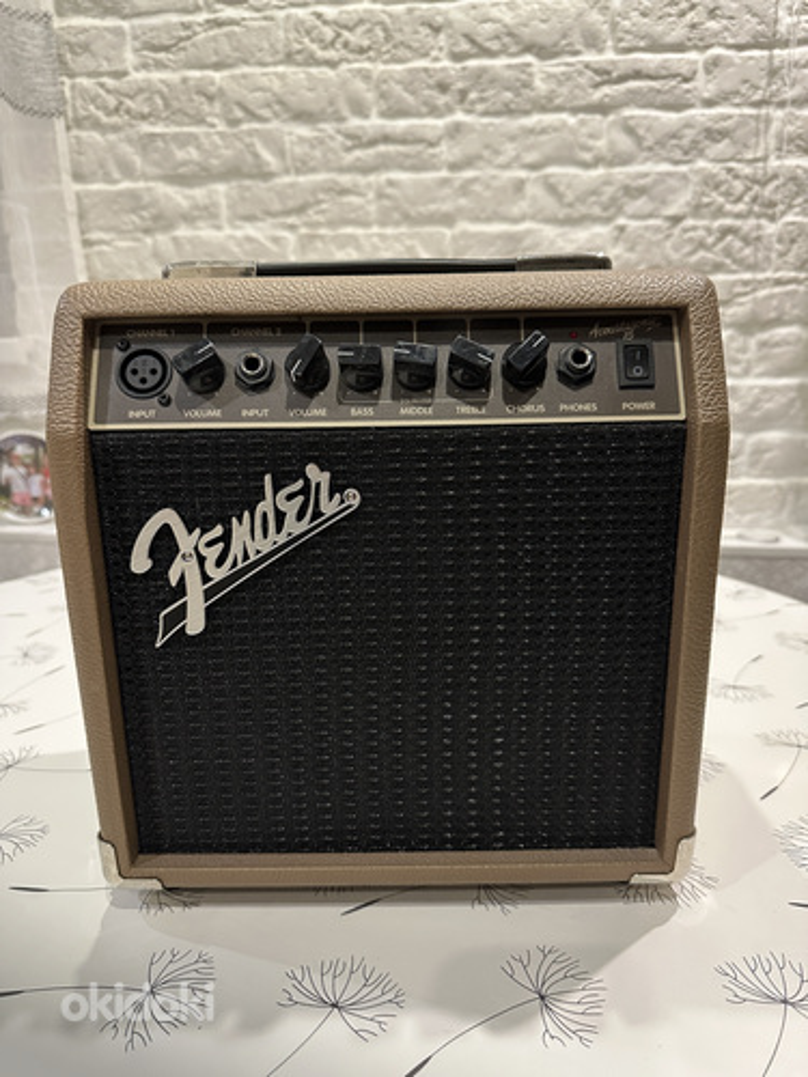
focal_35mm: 24
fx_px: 747
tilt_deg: -14.8
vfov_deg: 71.6
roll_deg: +0.6
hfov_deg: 56.8
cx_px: 404
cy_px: 538
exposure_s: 1/50
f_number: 1.78
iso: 500
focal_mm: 6.86
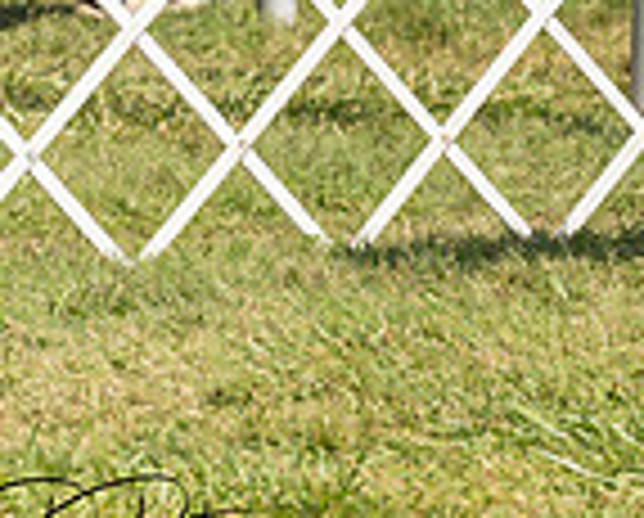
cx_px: 1232
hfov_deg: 2.8
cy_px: -365
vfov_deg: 2.3
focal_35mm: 681
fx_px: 13006
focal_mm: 154
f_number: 5
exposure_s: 1/1250
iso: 200
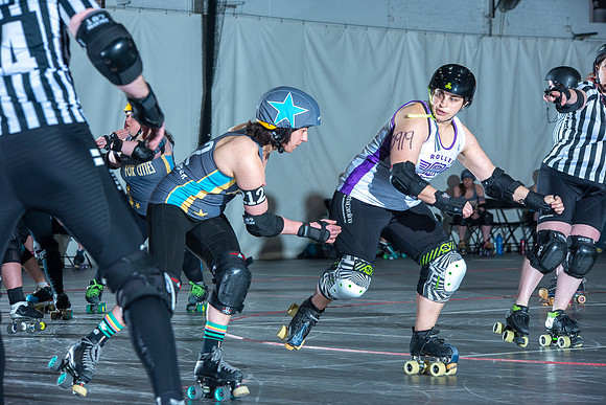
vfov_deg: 10.6
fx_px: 2189
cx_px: 303
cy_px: 202
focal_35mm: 130
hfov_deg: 15.8
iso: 800
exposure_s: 1/160
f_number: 8
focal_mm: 130
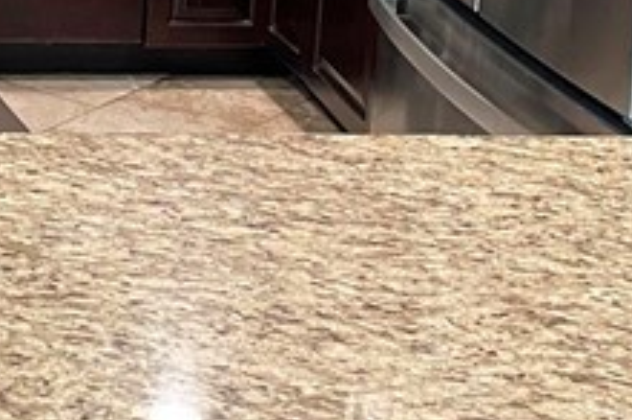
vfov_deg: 10.2
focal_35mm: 126
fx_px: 2209
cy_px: -370
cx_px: 92
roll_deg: -3.5
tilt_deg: -4.9
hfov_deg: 16.1
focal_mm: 4.2
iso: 160
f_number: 1.6
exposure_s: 1/60
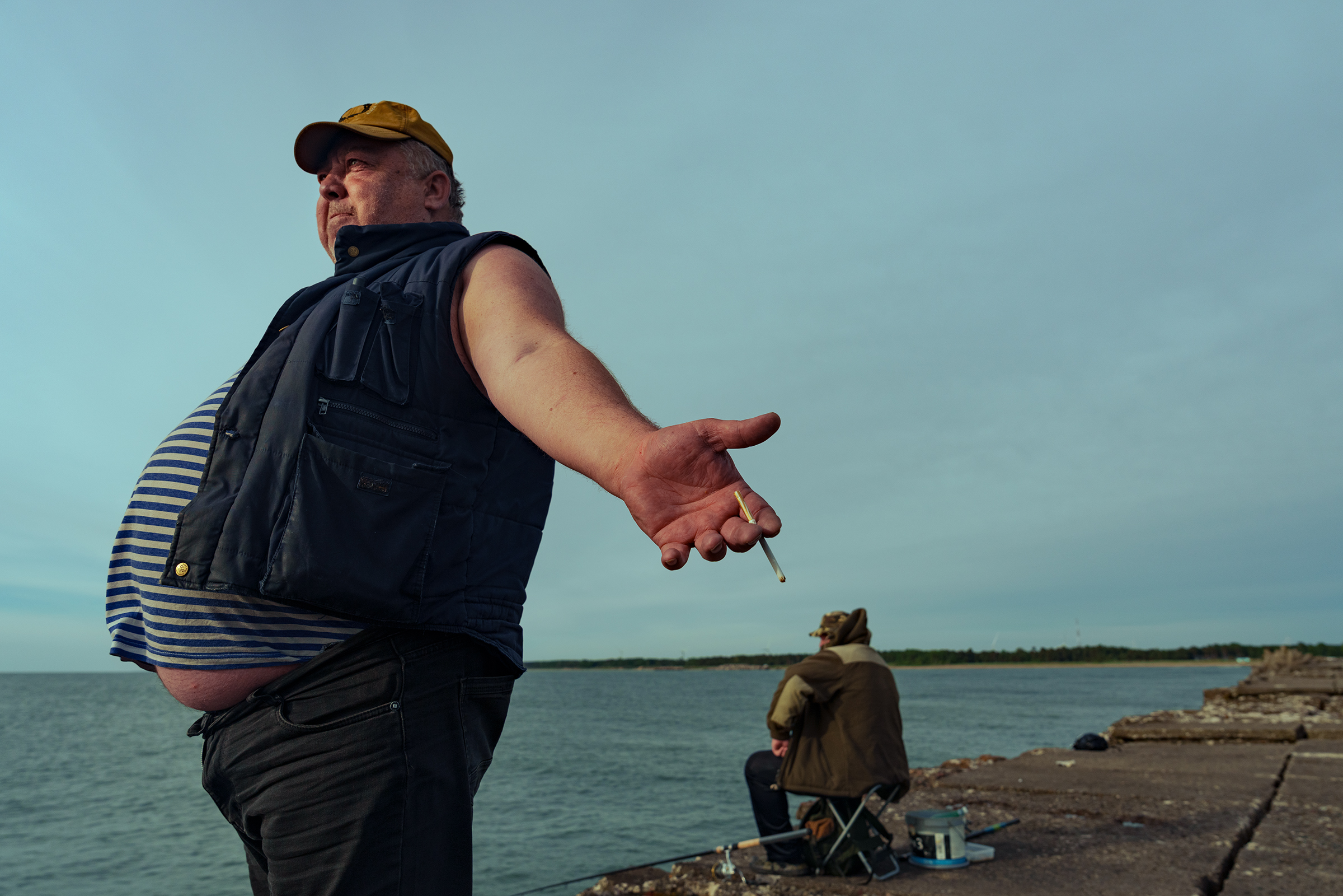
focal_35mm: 24
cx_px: 672
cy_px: 448
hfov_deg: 73.7
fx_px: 895
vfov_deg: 53.1
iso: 100
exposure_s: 1/1600
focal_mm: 24
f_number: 5.6
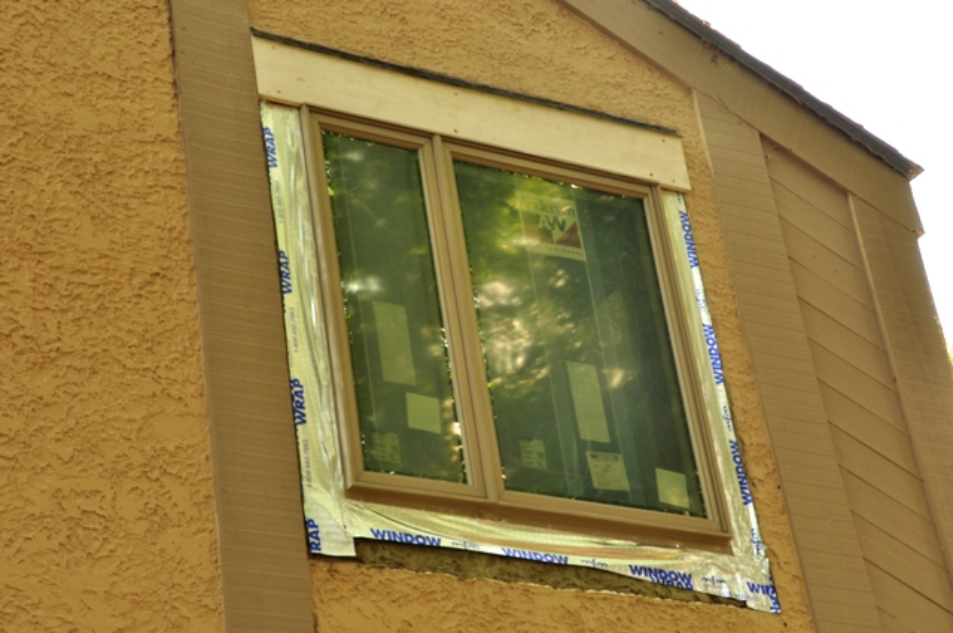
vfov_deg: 16.5
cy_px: 316
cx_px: 476
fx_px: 2181
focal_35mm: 82
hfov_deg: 24.6
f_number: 11
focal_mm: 55
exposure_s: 1/20
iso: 200
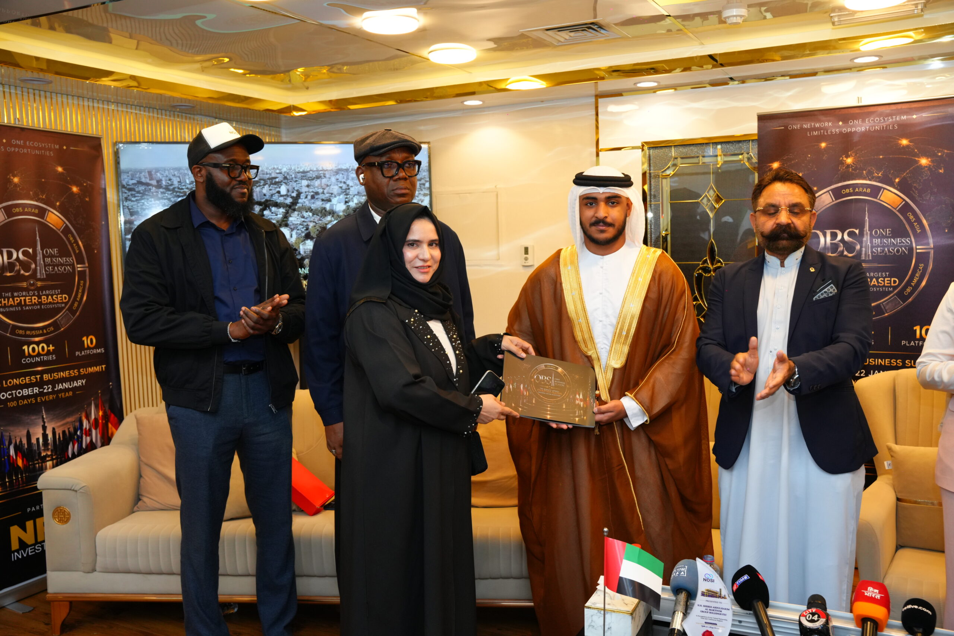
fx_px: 869
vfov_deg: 40.2
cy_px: 318
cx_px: 477
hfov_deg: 57.5
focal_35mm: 33
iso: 1250
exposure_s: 1/200
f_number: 5
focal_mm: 32.8
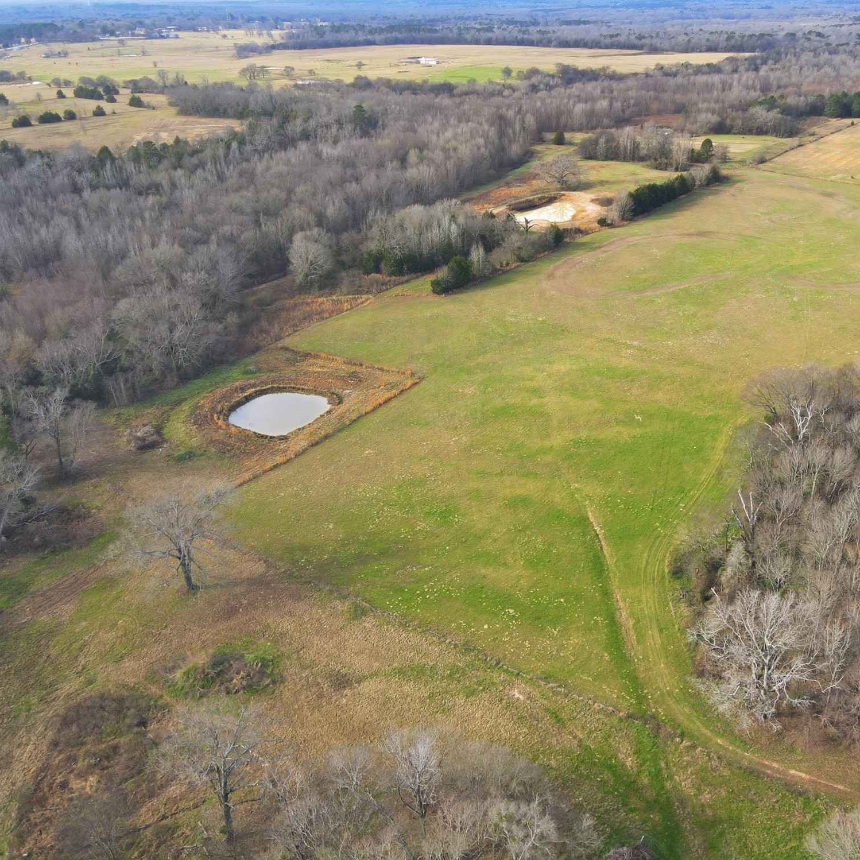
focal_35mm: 29
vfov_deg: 55.6
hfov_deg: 54.3
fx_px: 815
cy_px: 436
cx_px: 586
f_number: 2.8
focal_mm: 4.5
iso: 100
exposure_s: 1/80
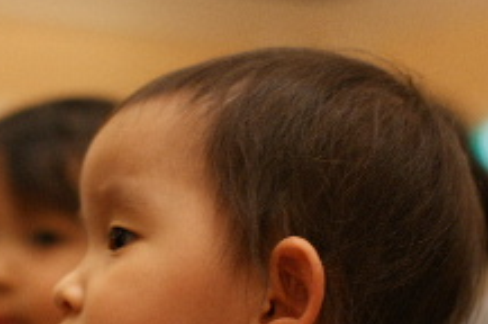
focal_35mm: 159
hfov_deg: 12.9
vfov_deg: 8.6
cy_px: 325
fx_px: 2152
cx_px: 87
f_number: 2
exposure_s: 1/80
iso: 320
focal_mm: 50
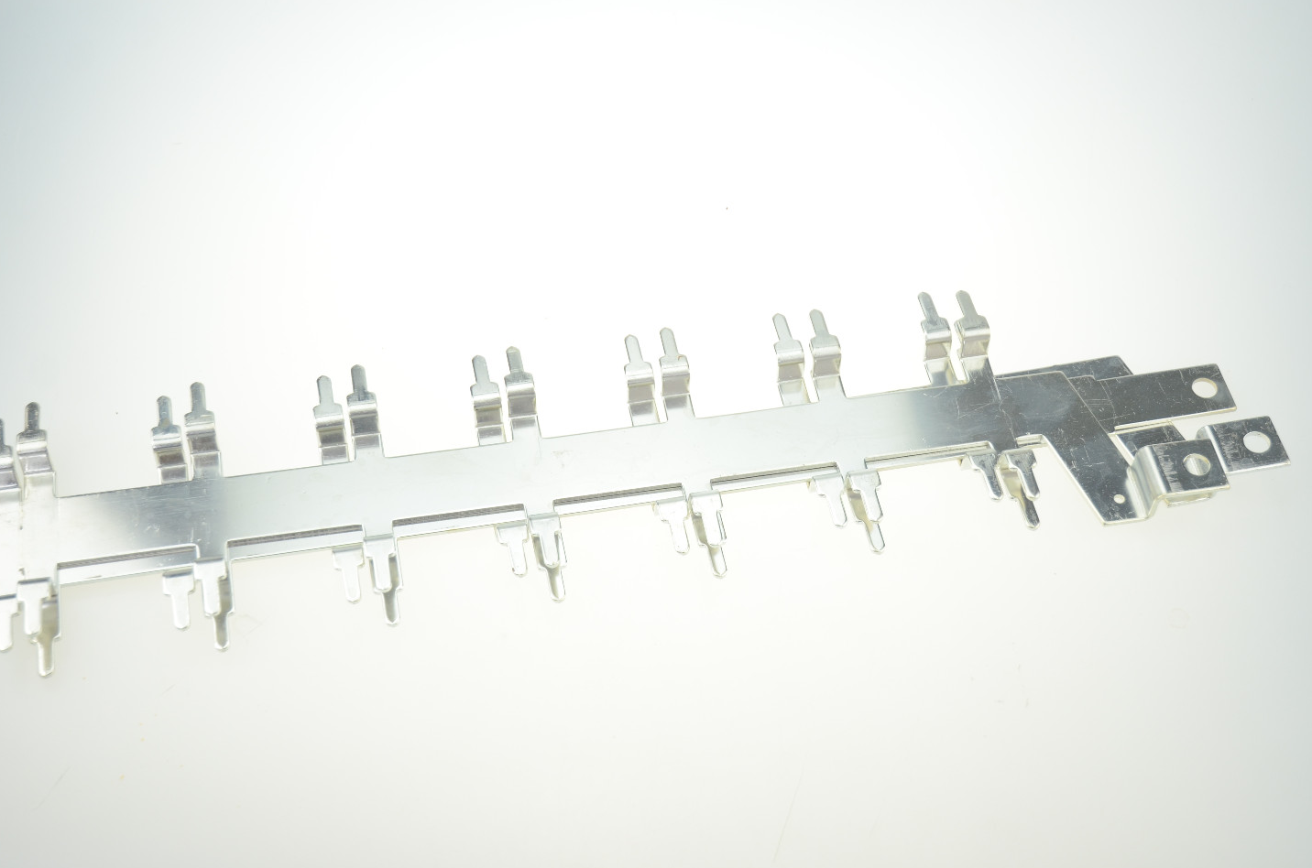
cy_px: 451
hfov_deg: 35.1
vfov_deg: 23.7
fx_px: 2073
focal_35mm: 57
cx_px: 683
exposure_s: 1/125
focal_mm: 34
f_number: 5.6
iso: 400
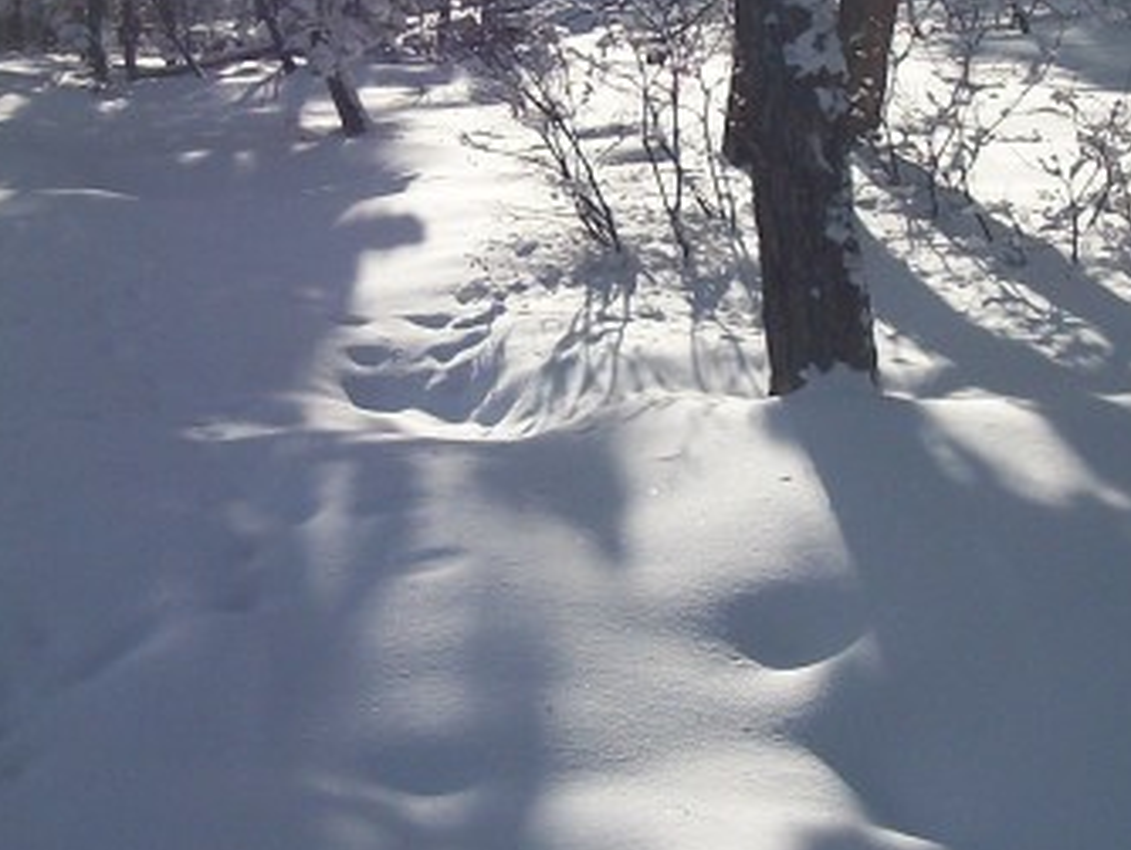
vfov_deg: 15.1
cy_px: 389
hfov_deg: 20.0
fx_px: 3204
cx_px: 518
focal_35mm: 98
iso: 80
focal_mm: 5.7
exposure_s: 1/400
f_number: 8.8
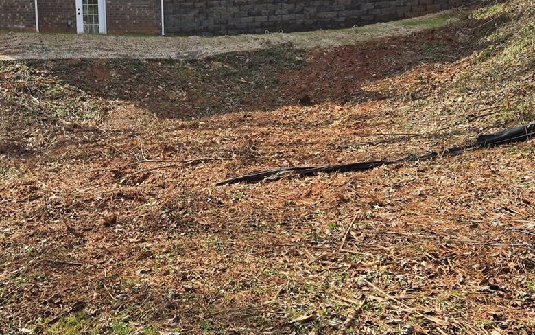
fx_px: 700
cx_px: 154
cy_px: 218
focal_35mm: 48
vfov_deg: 26.8
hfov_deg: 41.0
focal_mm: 5.4
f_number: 1.8
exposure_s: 1/1157
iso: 25
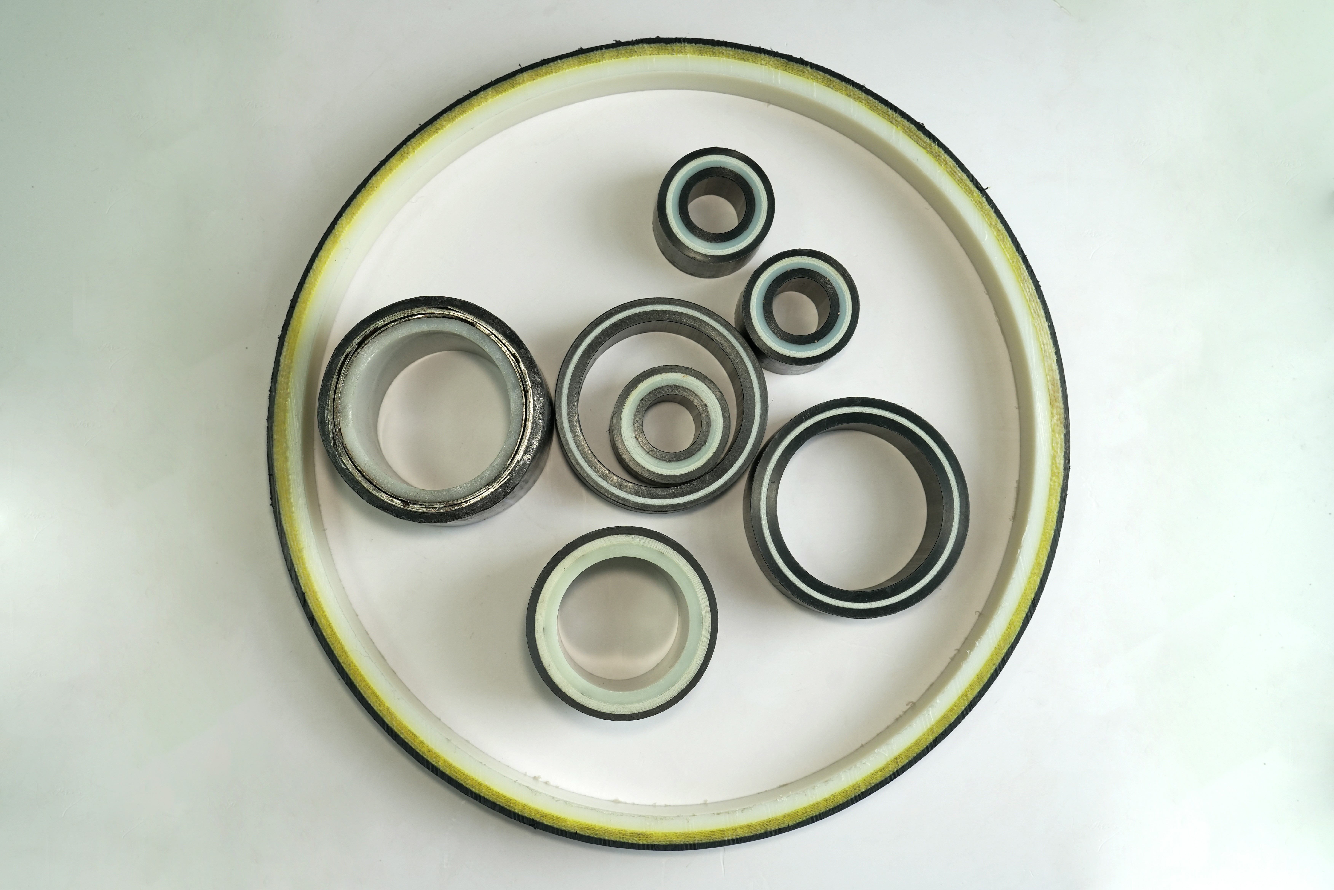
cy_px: 445
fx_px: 1704
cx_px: 667
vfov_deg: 29.2
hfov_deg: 42.7
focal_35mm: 46
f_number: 6.7
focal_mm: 46
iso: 640
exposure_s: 1/90
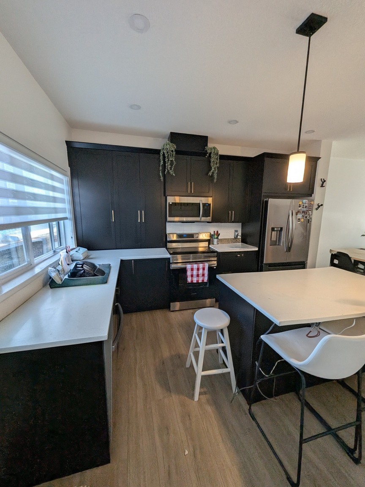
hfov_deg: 89.9
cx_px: 182
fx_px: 183
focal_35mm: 13
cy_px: 244
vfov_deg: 106.2
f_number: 2.2
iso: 97
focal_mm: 1.54
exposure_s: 1/120
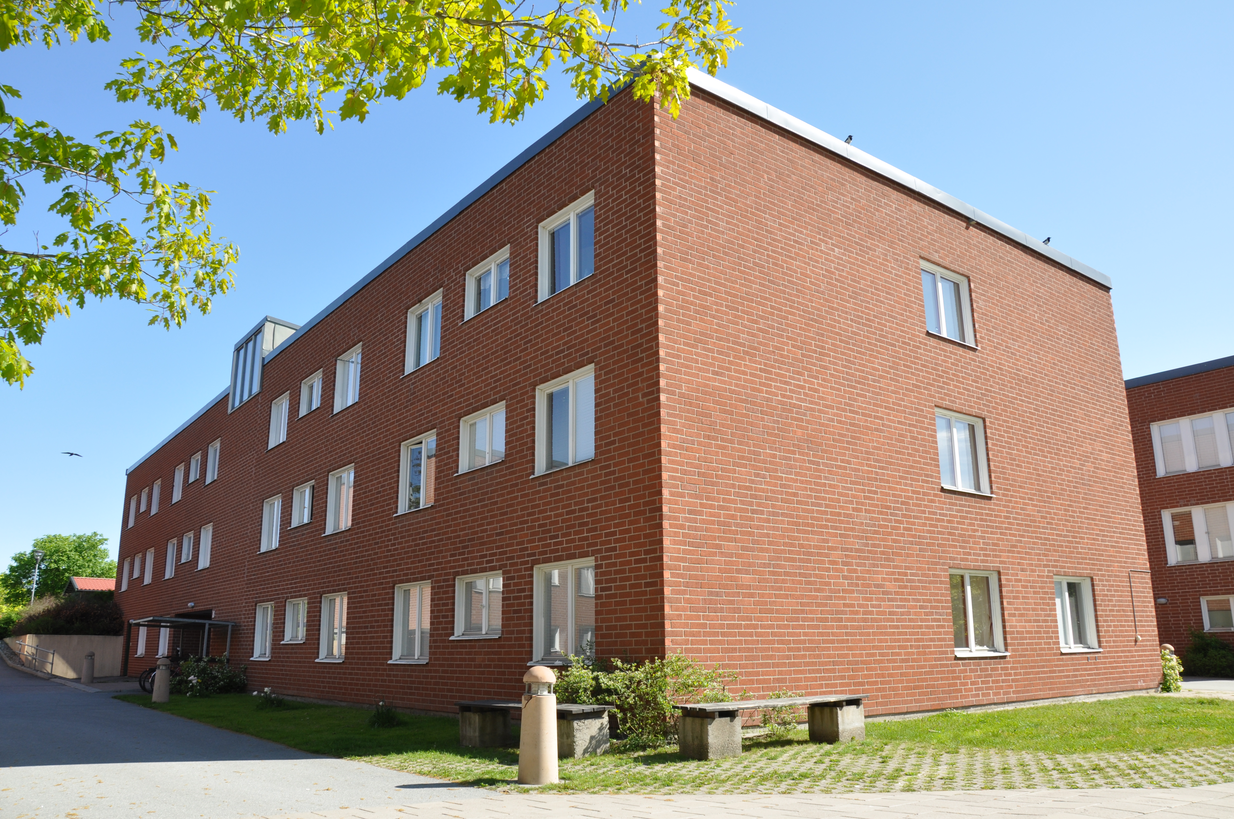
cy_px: 410
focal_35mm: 27
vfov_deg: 47.8
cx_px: 617
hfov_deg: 67.4
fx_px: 924
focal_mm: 18
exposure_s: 1/125
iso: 200
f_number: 11
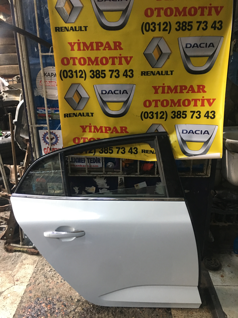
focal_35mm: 29
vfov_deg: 61.7
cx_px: 119
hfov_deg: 48.2
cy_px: 159
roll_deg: +0.5
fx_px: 266
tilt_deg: -18.6
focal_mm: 4.15
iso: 100
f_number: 2.2
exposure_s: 1/17
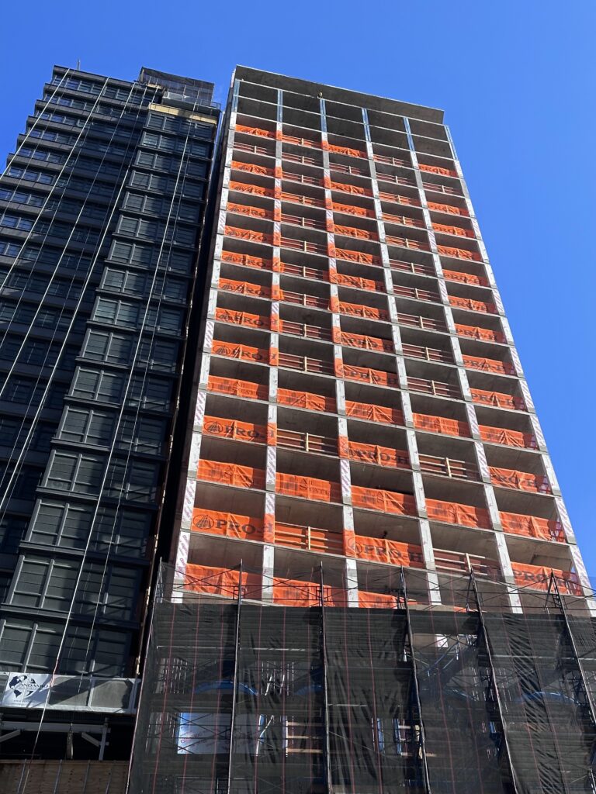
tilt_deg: +55.4
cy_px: 397
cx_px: 298
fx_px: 1102
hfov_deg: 30.3
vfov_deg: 39.7
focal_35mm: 48
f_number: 1.78
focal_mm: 6.86
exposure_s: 1/1815
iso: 64
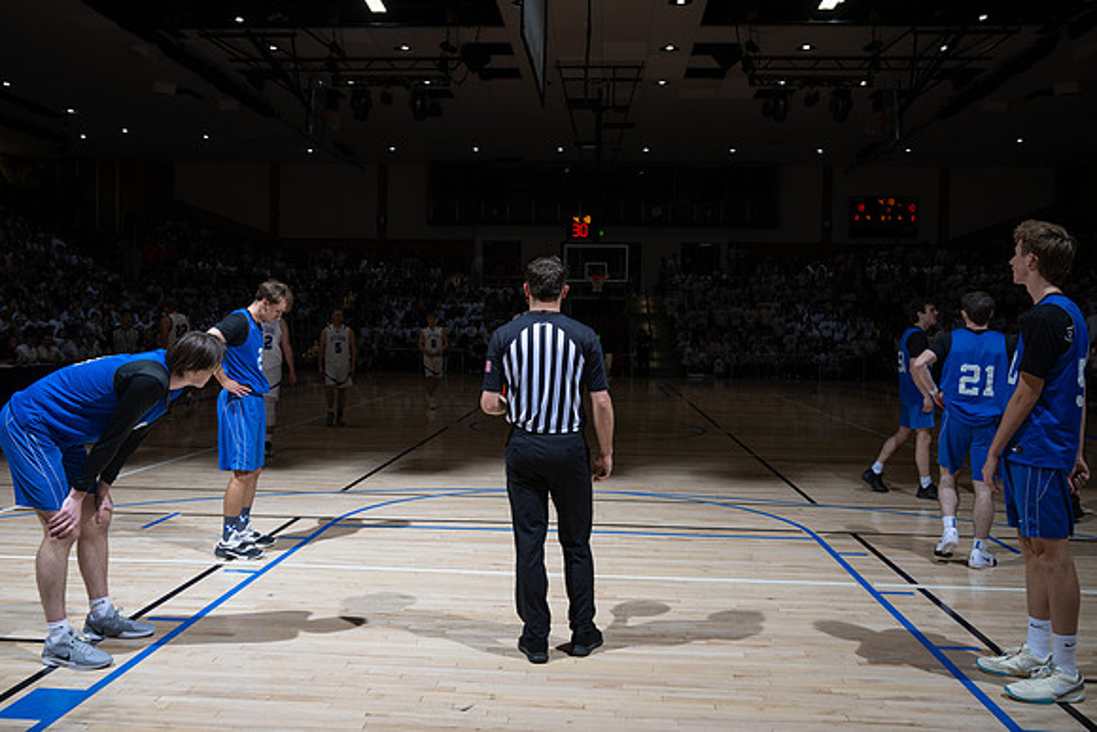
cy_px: 366
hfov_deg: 59.5
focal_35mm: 32
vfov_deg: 41.7
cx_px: 548
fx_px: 960
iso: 100
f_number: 6.3
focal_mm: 31.5
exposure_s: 1/60
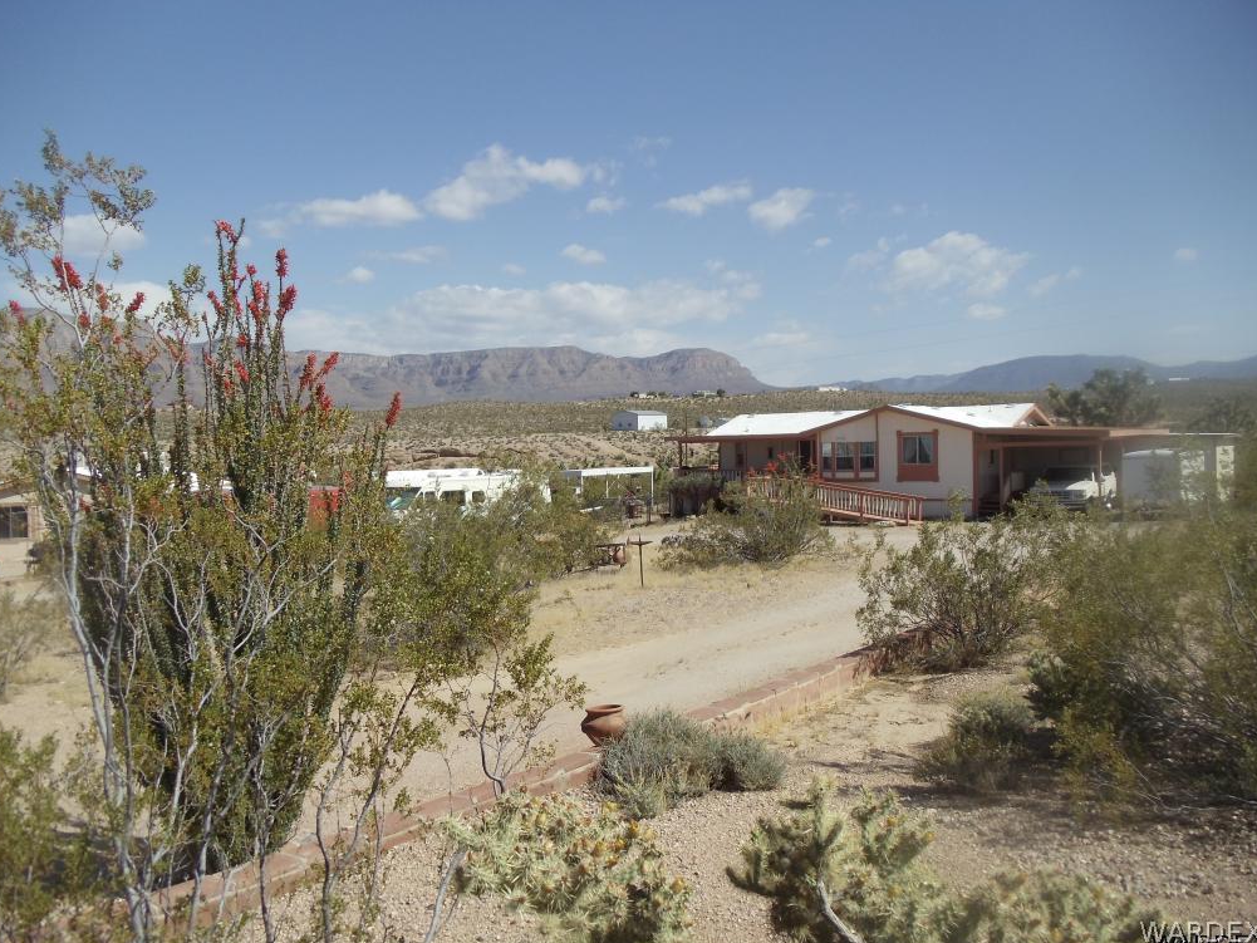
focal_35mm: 45
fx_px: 1634
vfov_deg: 32.2
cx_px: 627
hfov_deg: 42.1
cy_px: 471
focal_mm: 6
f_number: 7.1
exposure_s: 1/250
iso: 80
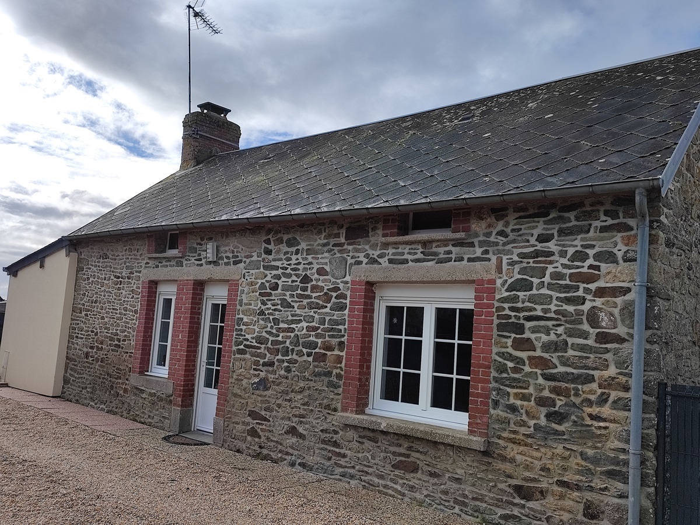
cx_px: 350
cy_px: 262
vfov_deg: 54.9
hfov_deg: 69.4
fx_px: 506
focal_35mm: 25
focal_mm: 5.96
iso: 50
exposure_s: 1/1672
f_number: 1.75
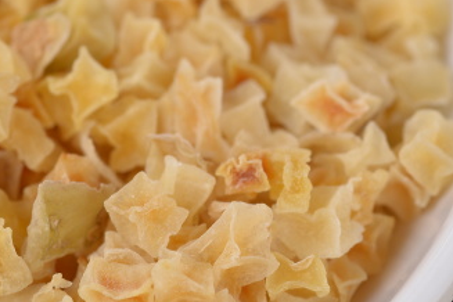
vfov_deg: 6.2
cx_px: 240
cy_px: 252
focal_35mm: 220
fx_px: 2768
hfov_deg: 9.4
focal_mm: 90
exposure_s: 1/160
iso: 100
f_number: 18
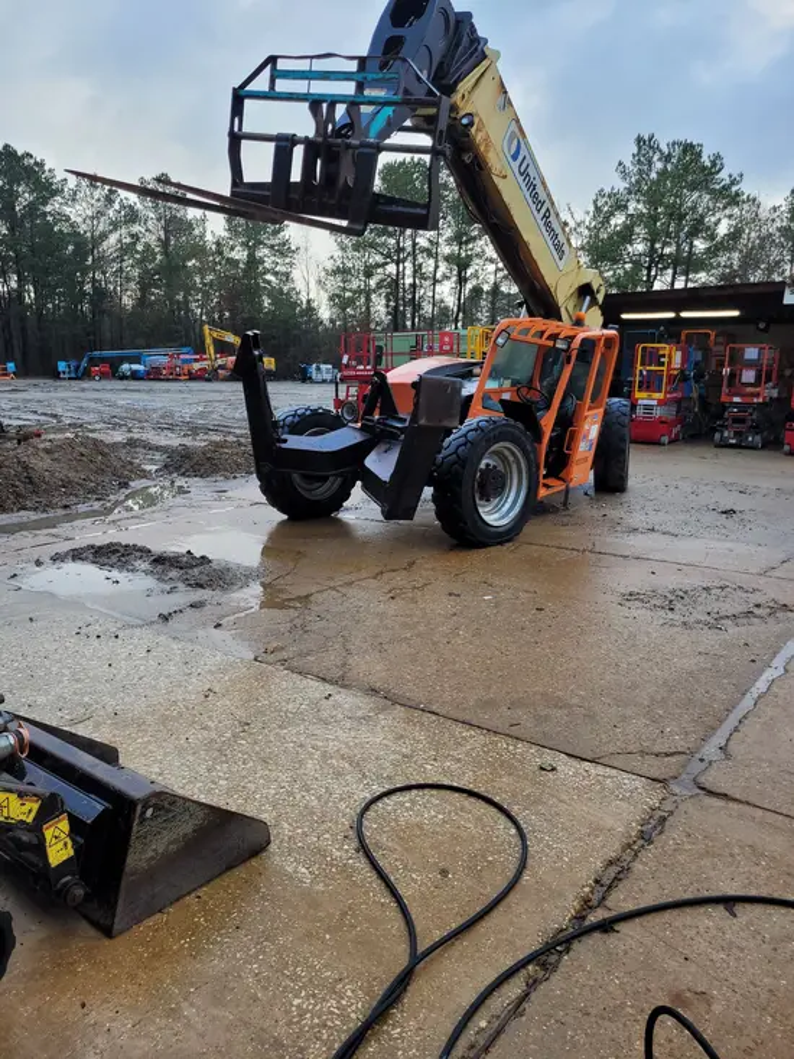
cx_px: 397
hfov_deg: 53.1
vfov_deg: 67.3
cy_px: 530
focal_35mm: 26
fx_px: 795
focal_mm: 5.4
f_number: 1.8
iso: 40
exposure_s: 1/253
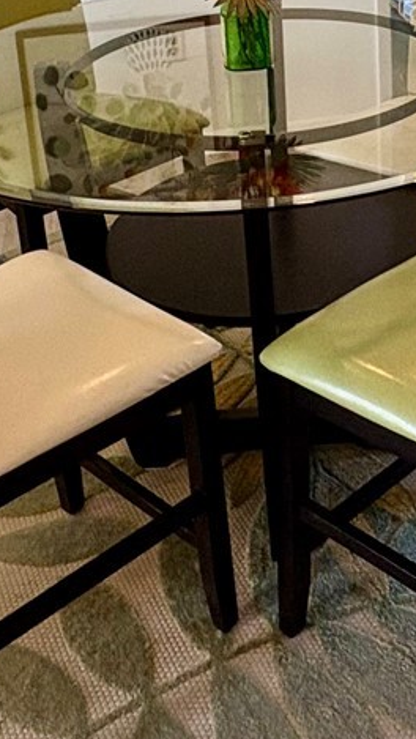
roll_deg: +0.8
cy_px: 20
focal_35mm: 52
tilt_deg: -16.0
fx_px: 1019
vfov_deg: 36.3
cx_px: 433
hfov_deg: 22.1
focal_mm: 2.22
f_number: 2.2
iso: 250
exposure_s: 1/120
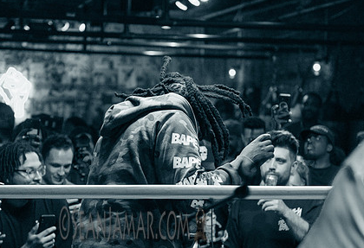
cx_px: 180
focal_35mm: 78
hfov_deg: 25.8
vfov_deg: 17.8
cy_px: 151
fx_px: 795
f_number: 2.8
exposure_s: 1/320
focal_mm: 48
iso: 5000
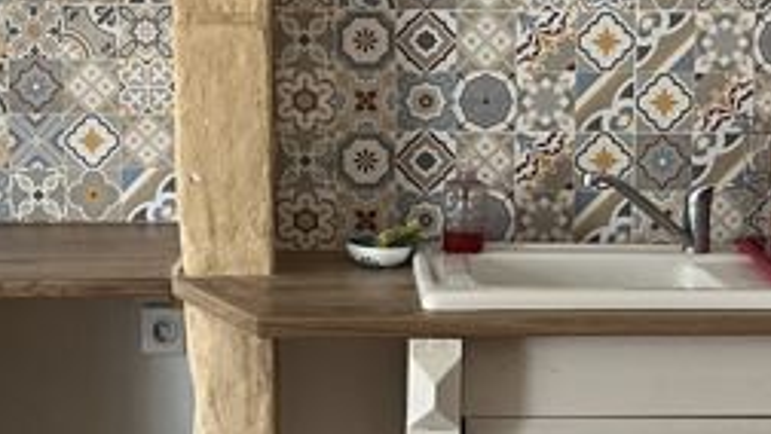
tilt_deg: -8.3
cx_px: 477
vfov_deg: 13.5
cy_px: 238
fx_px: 1841
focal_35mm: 90
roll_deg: -0.6
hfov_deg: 23.6
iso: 160
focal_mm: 5.1
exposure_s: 1/60
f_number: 1.6
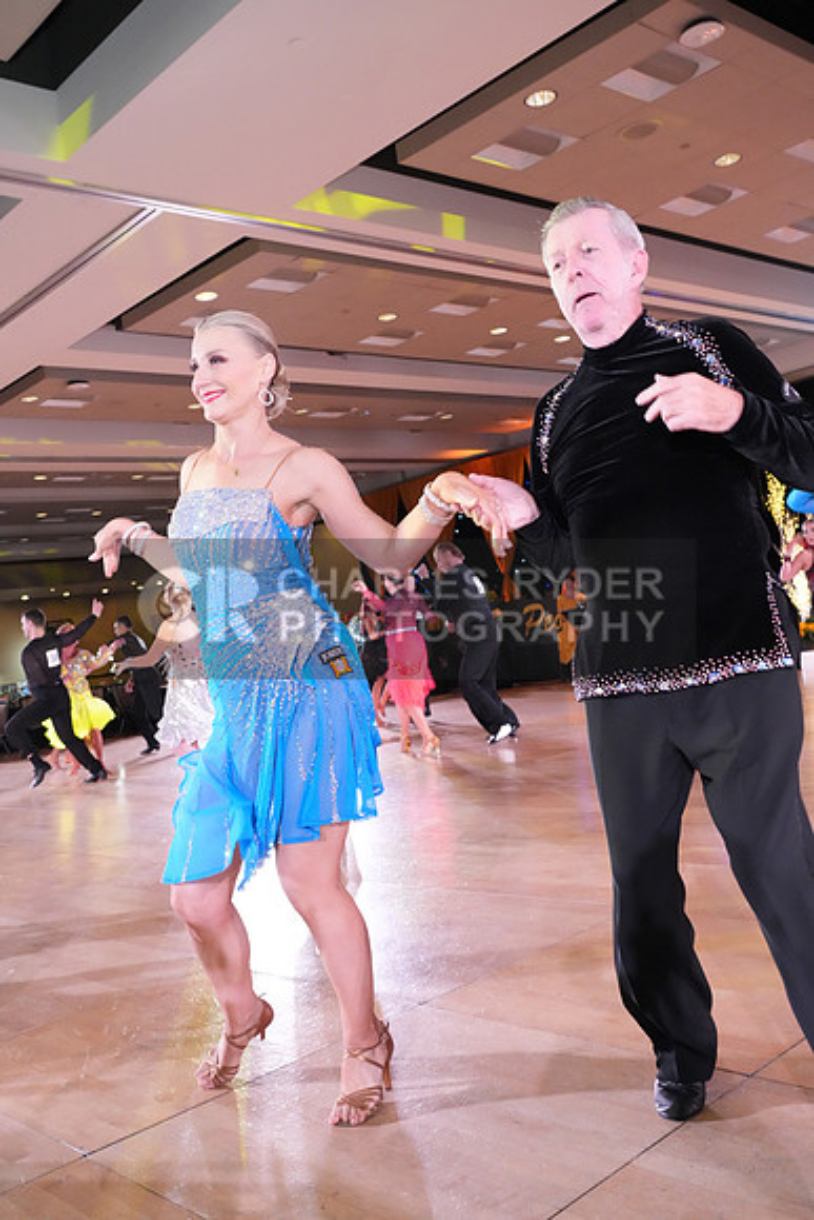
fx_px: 1051
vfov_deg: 60.3
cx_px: 407
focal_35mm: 31
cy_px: 610
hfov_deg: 42.3
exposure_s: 1/250
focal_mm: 31
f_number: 6.3
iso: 8000
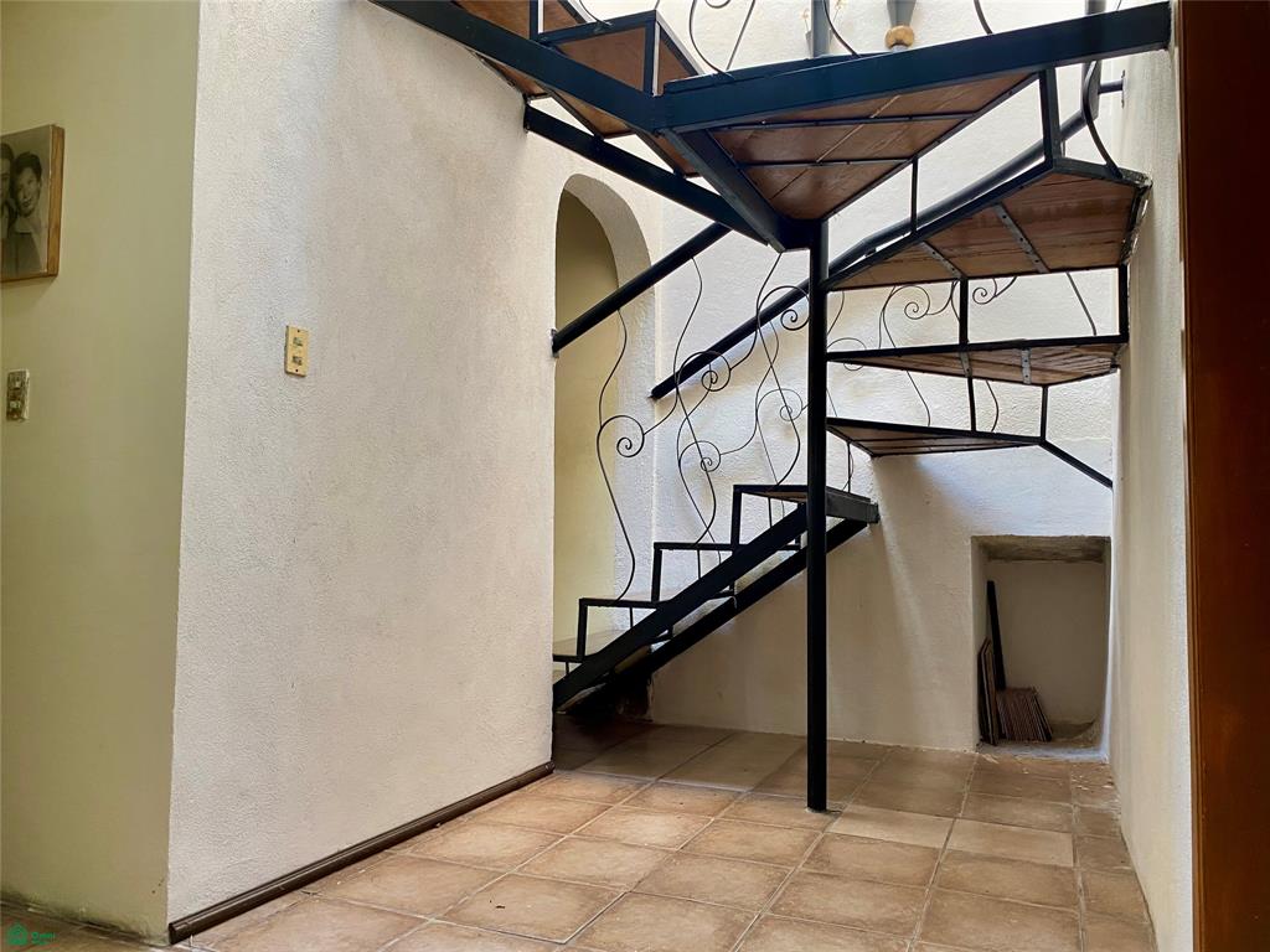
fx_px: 954
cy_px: 476
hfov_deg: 67.3
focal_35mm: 26
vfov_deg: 53.1
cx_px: 635
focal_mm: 4.25
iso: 80
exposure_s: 1/60
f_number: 1.8
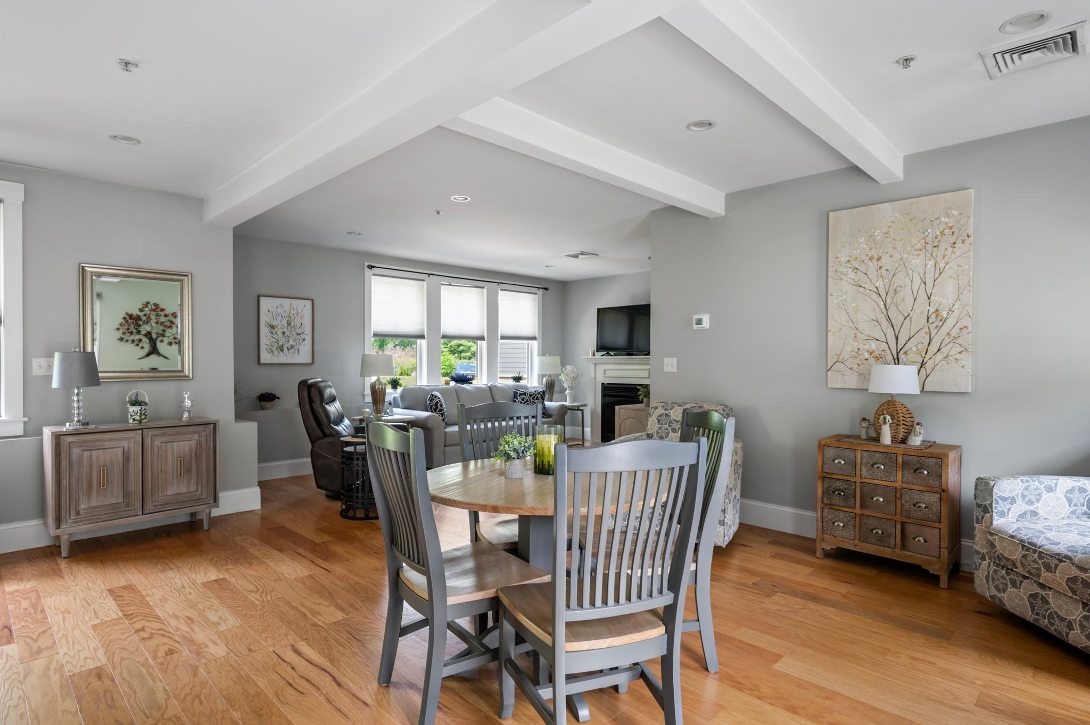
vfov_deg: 64.5
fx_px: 575
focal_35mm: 19
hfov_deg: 87.0
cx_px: 545
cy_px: 362
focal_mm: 19
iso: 400
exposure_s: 1/4
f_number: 7.1
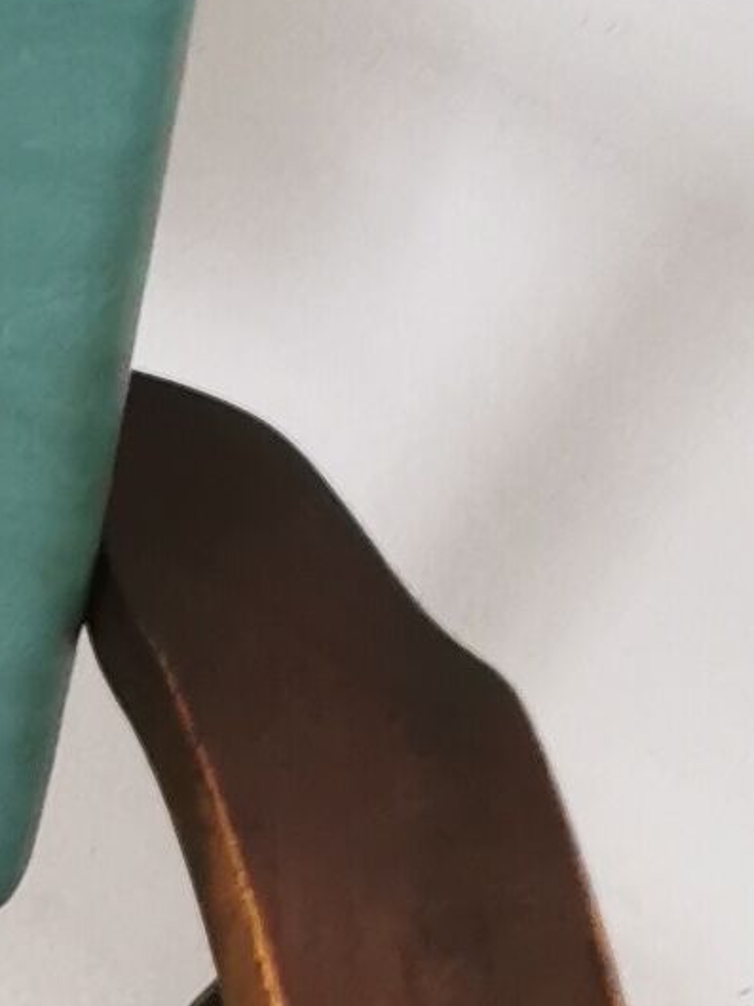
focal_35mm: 186
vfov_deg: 10.6
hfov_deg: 7.4
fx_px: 5406
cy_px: 976
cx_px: -1098
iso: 250
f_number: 1.6
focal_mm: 5.56
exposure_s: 1/40
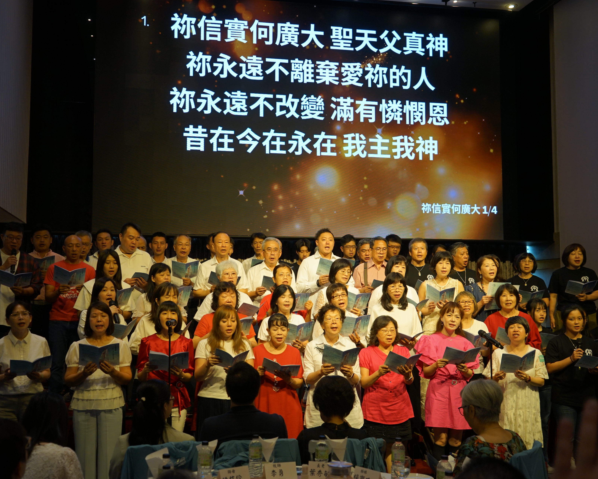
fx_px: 690
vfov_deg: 38.2
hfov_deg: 46.8
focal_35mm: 39
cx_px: 280
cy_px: 239
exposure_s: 1/160
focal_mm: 34
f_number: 4
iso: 640
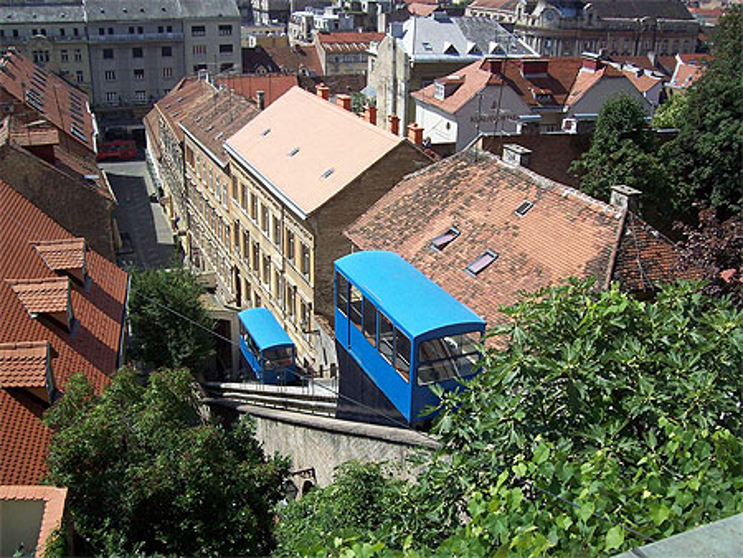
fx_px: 773
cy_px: 279
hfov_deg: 51.3
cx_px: 372
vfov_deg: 39.7
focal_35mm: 36
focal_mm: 6
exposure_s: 1/481
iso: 80
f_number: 4.8
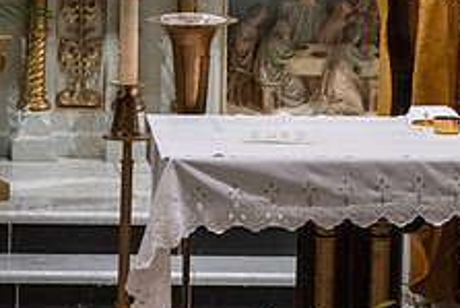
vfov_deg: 2.3
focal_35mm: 594
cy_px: 2
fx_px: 7595
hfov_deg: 3.5
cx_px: 635
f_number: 9
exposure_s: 1/60
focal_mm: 200
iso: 5000
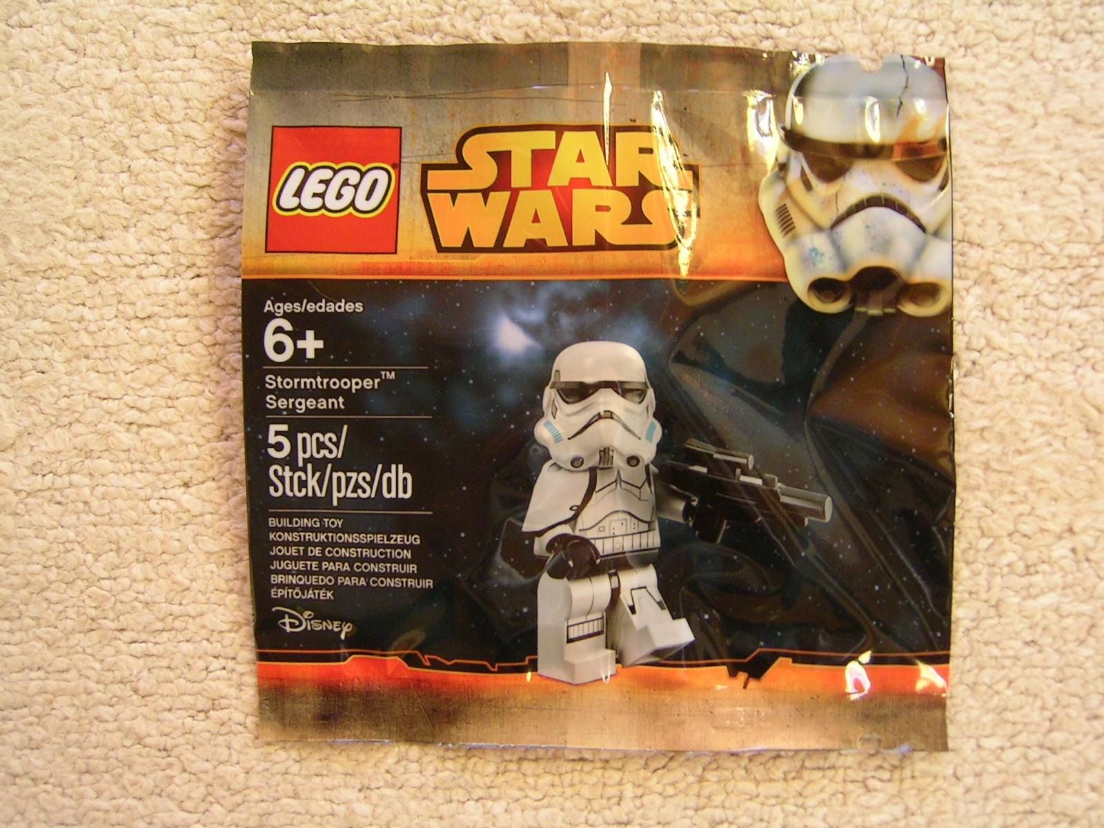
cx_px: 552
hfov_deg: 51.4
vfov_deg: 39.7
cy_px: 414
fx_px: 1148
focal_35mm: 36
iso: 100
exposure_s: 1/10
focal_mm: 5.6
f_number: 2.8
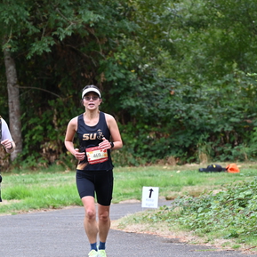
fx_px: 2721
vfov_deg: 5.4
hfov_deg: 5.4
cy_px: 160
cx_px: 104
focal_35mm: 324
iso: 900
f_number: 6.3
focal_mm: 200
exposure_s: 1/250
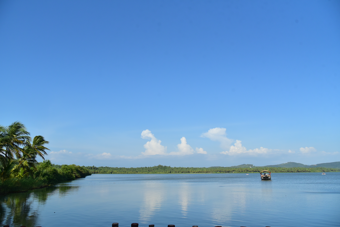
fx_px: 227
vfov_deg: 53.1
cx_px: 170
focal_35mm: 24
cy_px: 114
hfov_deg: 73.7
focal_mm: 24
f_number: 5.6
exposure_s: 1/4000
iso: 1000
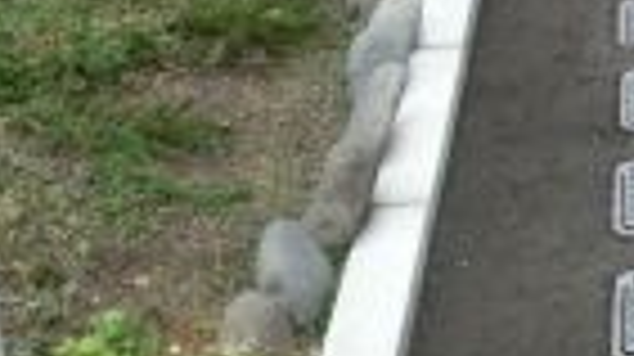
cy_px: -167
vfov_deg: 9.9
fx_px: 1999
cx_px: 1057
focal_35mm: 119
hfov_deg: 15.9
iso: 80
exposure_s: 1/125
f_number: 3
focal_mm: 4.24
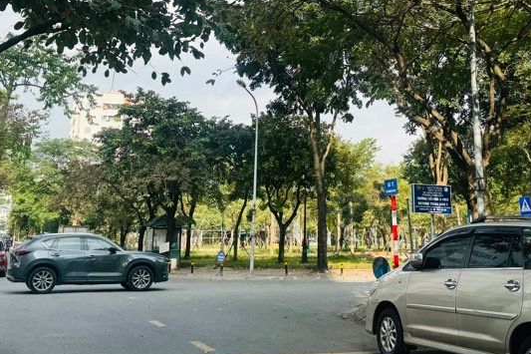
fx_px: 708
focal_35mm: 48
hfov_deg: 41.0
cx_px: 311
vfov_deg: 27.4
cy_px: 58
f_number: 1.78
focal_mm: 6.76
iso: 80
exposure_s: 1/1869
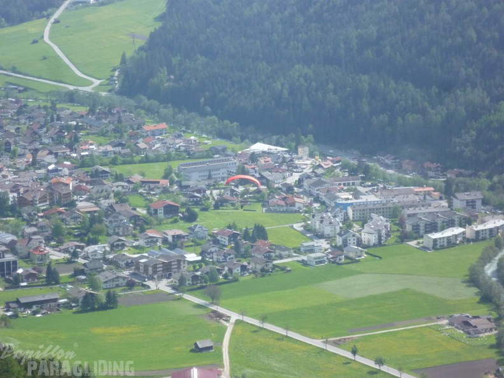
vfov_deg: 10.6
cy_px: 189
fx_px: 2038
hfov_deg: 14.1
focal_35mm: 140
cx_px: 252
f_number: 6.9
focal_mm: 25
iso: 400
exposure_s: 1/500
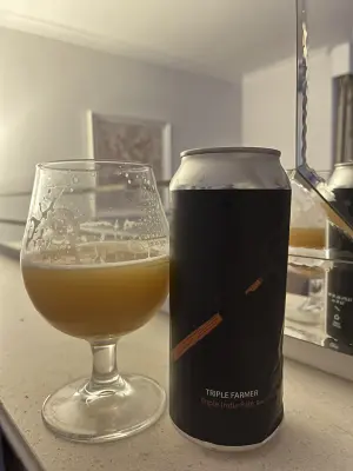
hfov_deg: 53.1
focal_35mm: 26
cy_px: 236
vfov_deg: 67.3
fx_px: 354
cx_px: 176
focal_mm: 5.1
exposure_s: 1/25
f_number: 1.6
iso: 1000
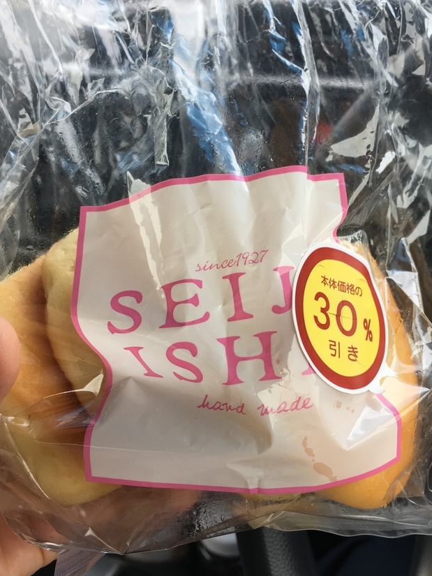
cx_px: 239
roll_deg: +1.0
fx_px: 599
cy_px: 279
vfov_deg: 51.3
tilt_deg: -30.0
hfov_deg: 39.6
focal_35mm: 36
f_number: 2.2
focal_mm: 4.15
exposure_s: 1/120
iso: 25
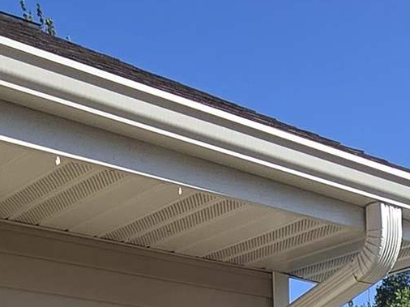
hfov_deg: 24.4
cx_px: 326
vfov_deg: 13.2
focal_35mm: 79
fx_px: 935
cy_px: 761
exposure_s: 1/1884
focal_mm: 2.2
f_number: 2.2
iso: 50
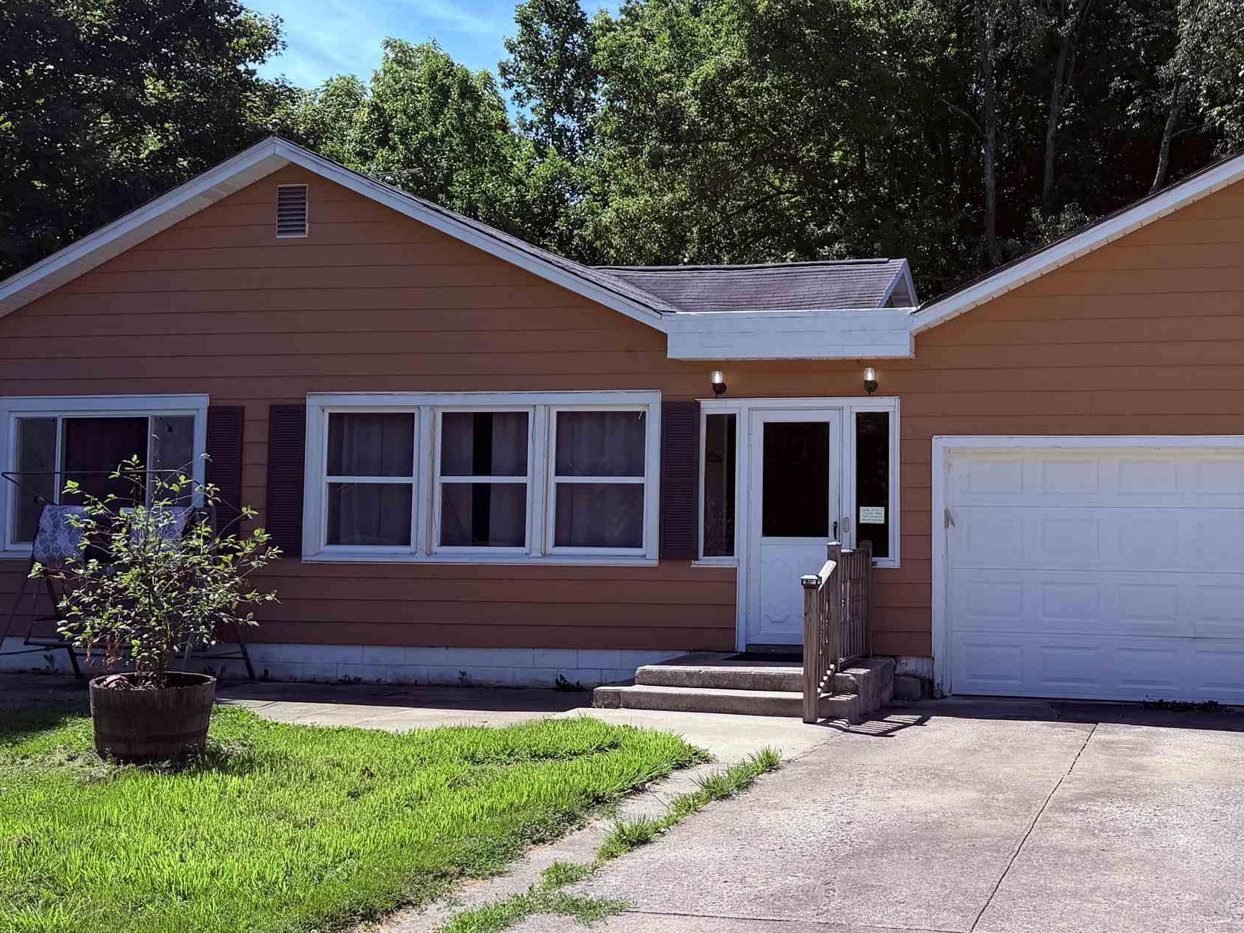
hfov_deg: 42.2
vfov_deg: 32.9
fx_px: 1581
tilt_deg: +3.7
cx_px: 865
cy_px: 424
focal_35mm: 44
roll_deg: +0.0
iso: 80
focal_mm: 6.76
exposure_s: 1/3279
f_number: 1.78
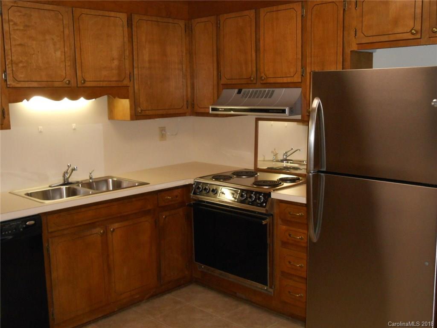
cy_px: 164
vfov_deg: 37.7
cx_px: 218
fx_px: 480
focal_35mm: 38
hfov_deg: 49.0
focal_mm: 6.8
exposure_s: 1/30
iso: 400
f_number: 4.2
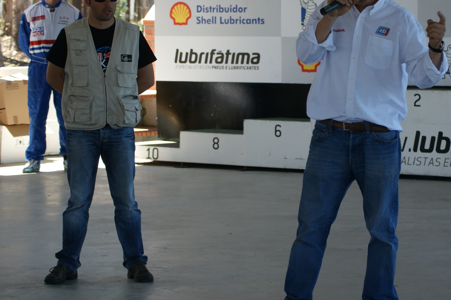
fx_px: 1814
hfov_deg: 14.1
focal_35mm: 145
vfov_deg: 9.5
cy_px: 128
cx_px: 326
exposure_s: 1/125
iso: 100
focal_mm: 55
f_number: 4.5
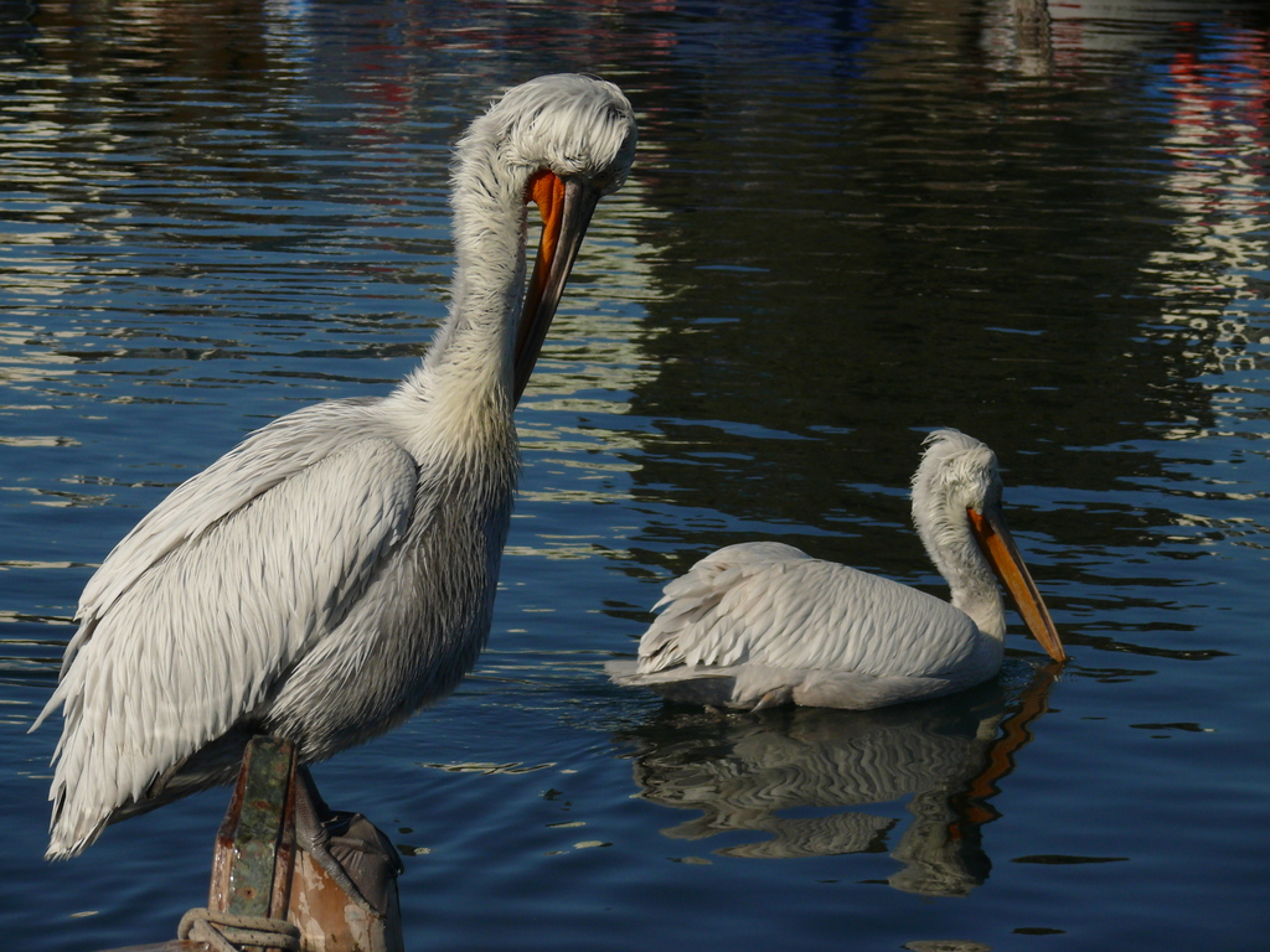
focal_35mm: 167
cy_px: 476
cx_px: 635
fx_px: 6127
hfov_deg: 11.8
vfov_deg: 8.9
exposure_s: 1/800
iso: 100
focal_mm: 35.2
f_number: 5
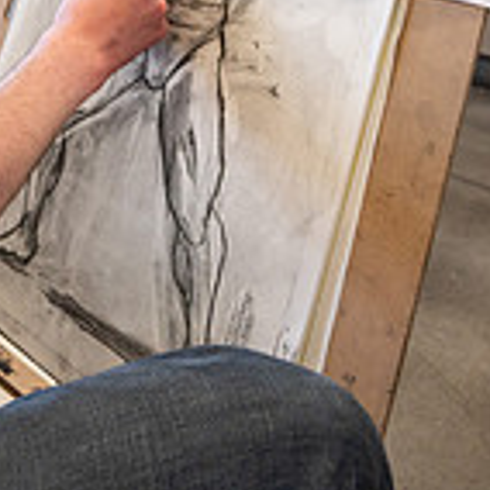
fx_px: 833
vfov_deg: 28.5
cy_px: -97
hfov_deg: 32.3
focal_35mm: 52
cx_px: 136
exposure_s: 1/160
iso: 800
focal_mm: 14
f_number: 4
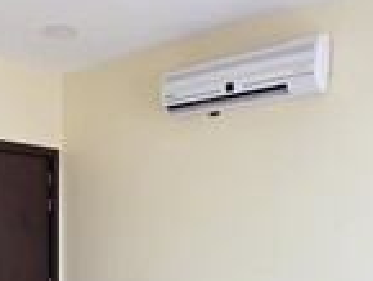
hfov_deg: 43.7
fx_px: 442
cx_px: 78
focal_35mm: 41
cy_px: 308
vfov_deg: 31.3
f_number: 1.9
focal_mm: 2.2
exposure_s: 1/200
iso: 400
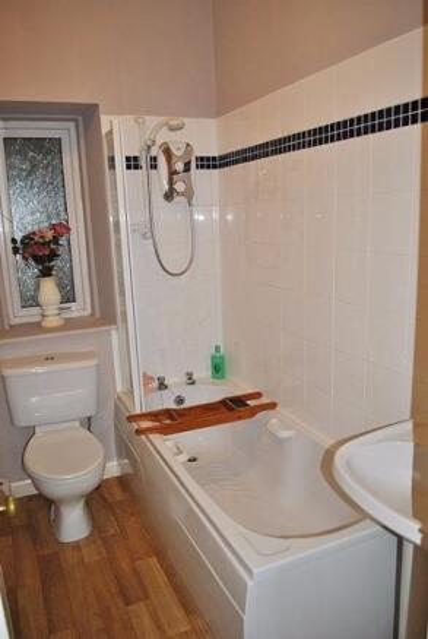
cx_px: 214
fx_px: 480
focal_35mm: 27
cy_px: 320
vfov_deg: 67.3
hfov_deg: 48.1
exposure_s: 1/60
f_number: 3.5
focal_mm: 18
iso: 200
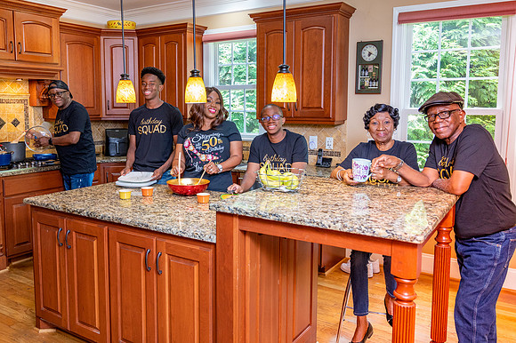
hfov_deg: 57.9
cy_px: 152
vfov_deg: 40.5
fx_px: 464
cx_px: 224
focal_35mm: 32
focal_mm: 28
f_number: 4.5
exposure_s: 1/125
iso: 1250
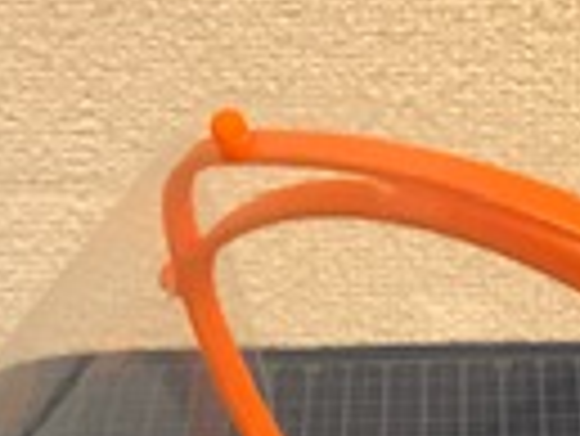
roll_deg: +2.5
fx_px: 2331
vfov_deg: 10.2
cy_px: 746
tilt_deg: -36.5
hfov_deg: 14.2
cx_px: 378
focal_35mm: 139
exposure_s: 1/12
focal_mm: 3.99
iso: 100
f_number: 1.8
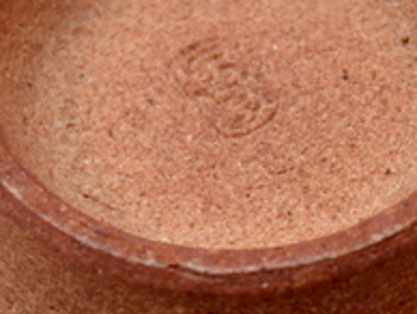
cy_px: 316
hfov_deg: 13.7
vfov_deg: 10.2
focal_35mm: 144
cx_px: 262
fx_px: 1737
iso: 64
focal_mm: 7.5
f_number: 3
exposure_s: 1/66
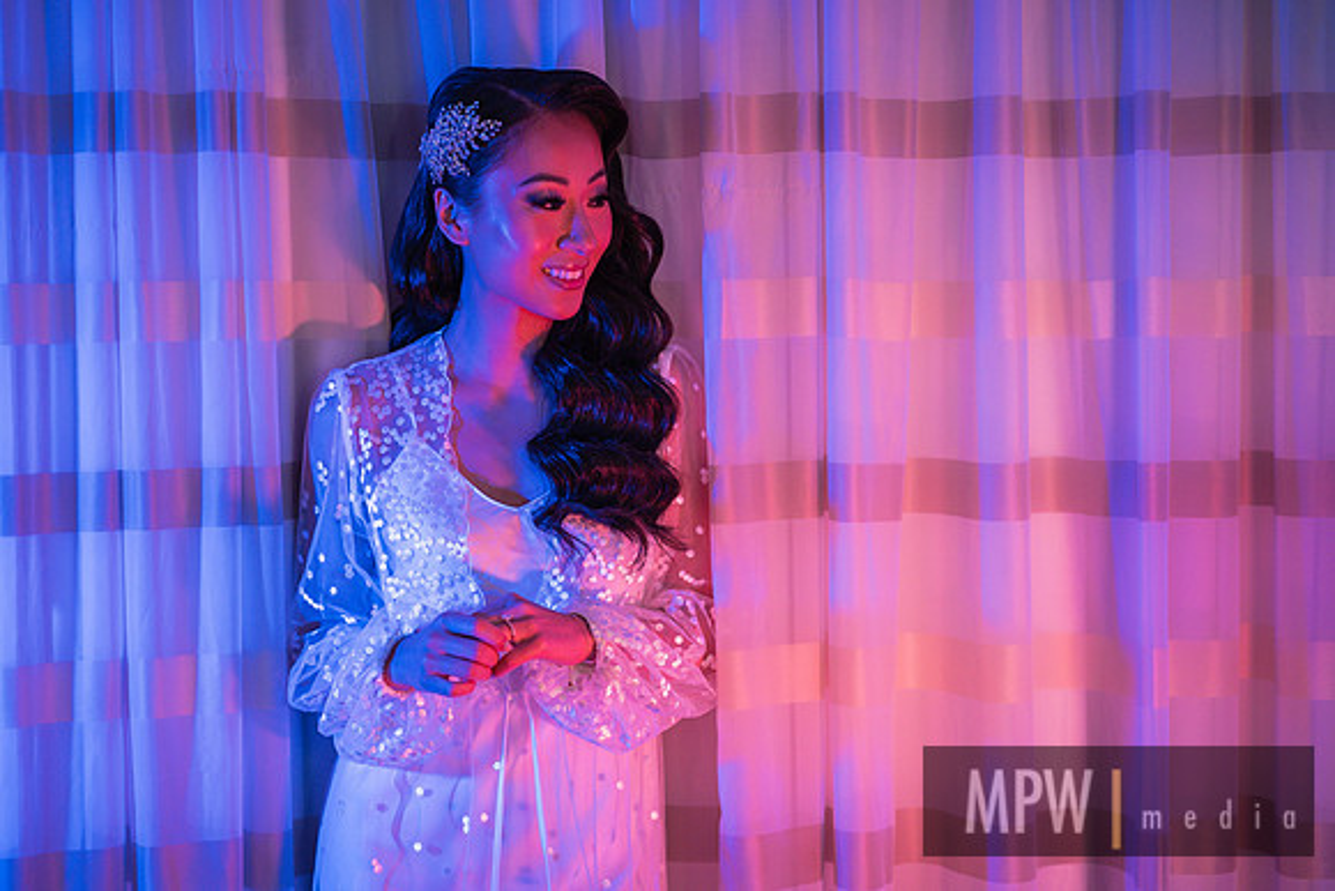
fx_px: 2782
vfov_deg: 18.2
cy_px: 446
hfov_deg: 27.0
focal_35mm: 75
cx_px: 668
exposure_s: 1/160
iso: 640
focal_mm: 75
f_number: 1.8
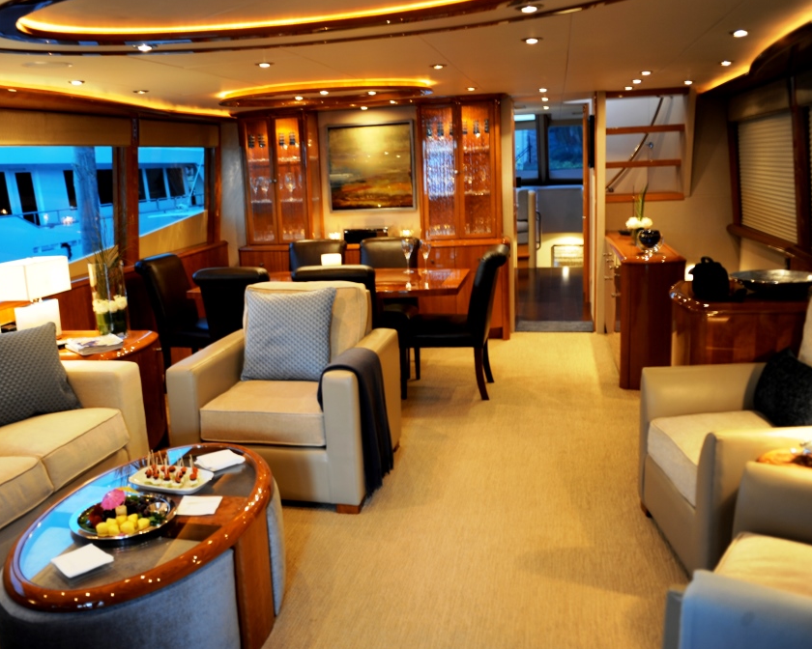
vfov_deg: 45.8
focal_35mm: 32
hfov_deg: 55.4
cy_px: 326
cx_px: 347
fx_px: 769
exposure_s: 1/3
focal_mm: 28
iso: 200
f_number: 2.8
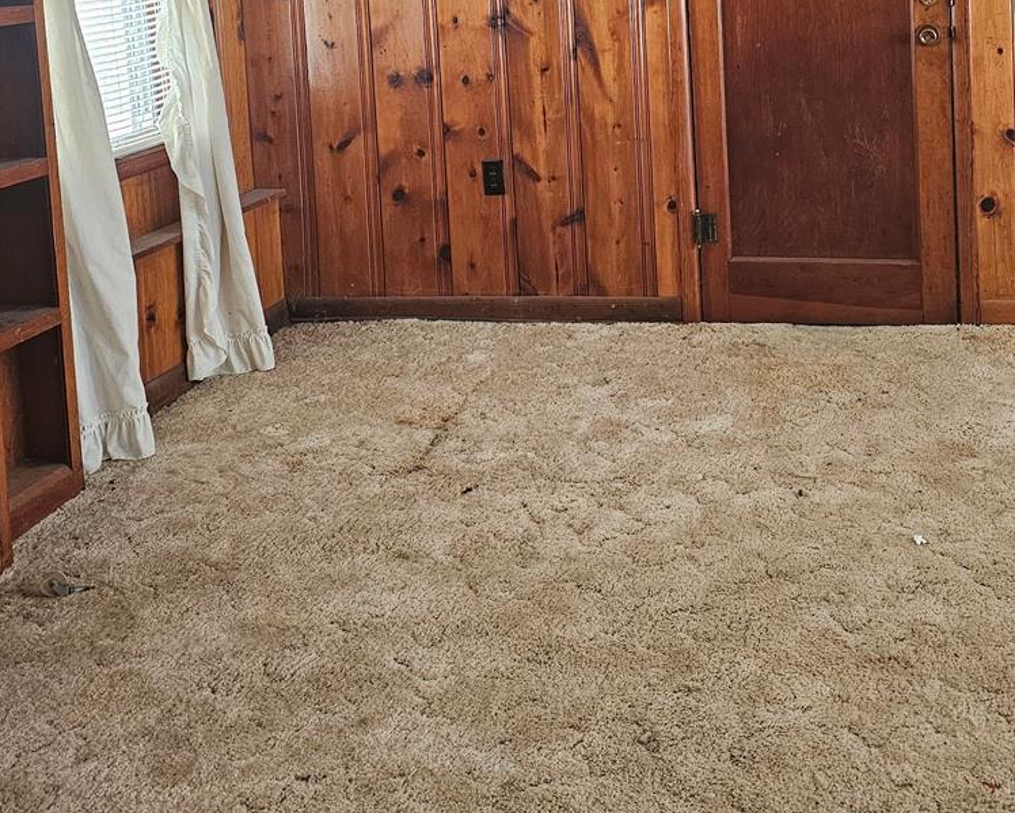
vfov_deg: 30.0
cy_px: 72
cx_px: 583
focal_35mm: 48
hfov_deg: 38.7
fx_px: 1442
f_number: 1.7
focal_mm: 6.3
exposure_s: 1/120
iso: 640
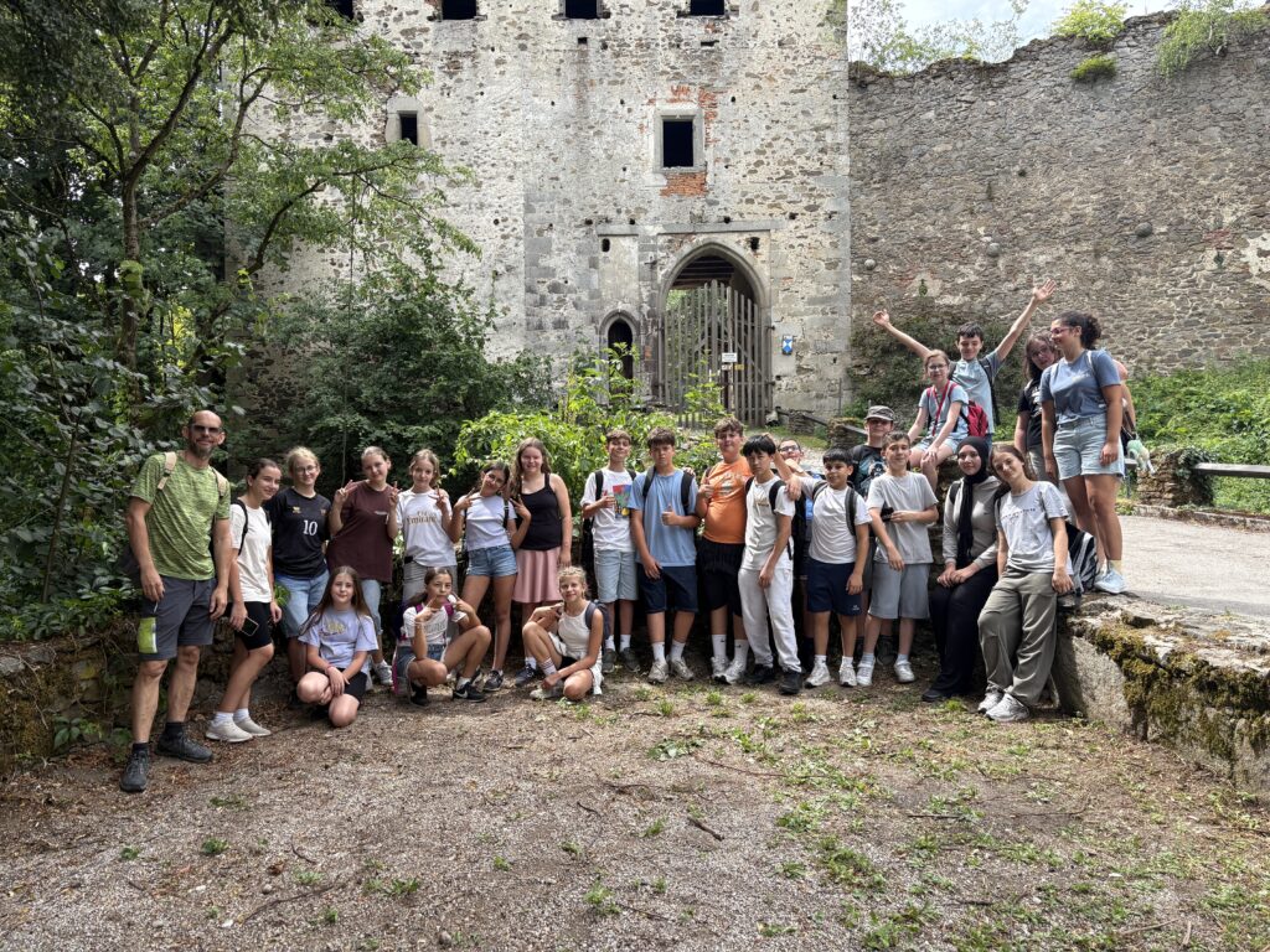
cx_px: 635
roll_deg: +1.3
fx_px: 954
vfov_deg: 53.1
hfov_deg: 67.3
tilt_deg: +1.3
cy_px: 476
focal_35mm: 26
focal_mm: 5.96
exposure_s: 1/591
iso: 50
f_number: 1.6
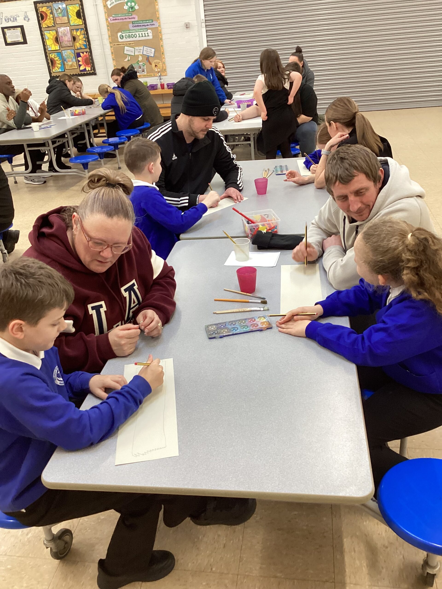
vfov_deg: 58.4
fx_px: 528
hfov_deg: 45.4
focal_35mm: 31
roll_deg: +7.2
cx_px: 221
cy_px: 294
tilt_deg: -27.3
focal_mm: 3.3
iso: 125
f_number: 2.4
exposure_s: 1/50
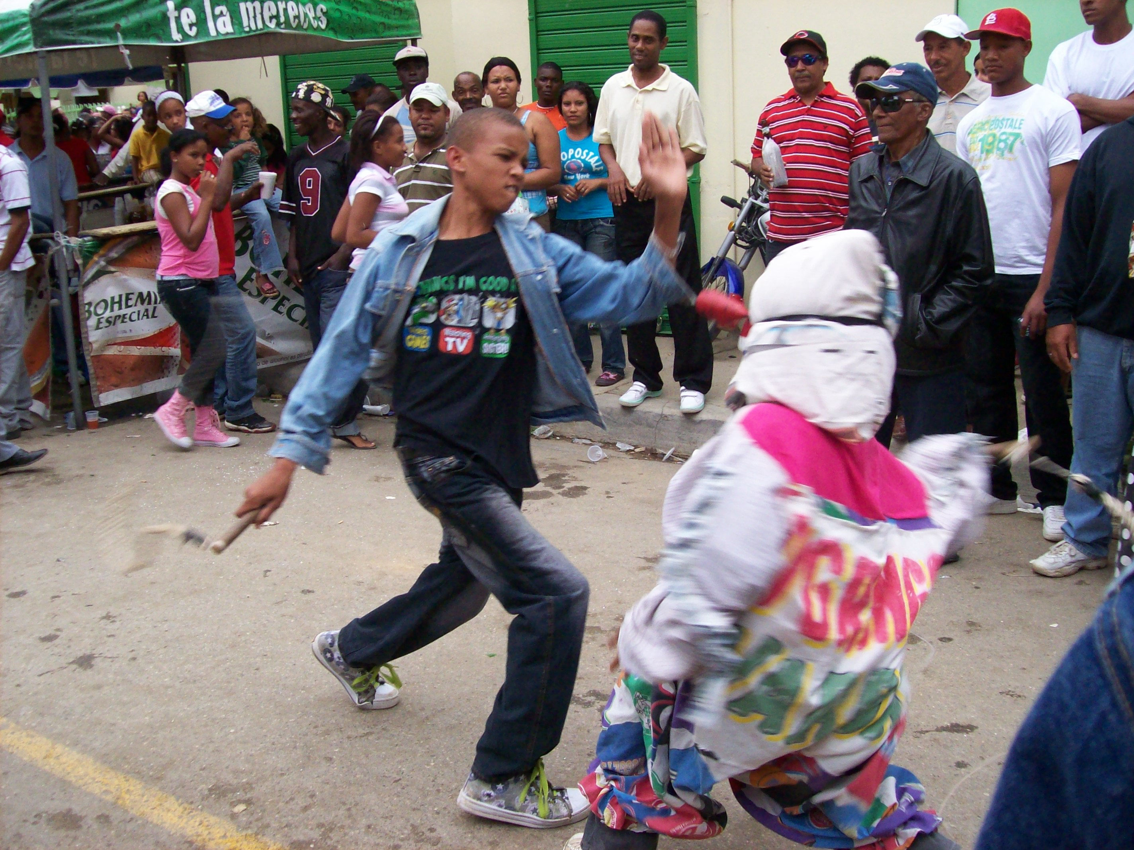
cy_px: 425
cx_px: 567
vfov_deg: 39.6
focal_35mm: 36
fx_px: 1179
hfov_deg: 51.4
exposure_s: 1/129
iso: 200
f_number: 2.7
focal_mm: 6
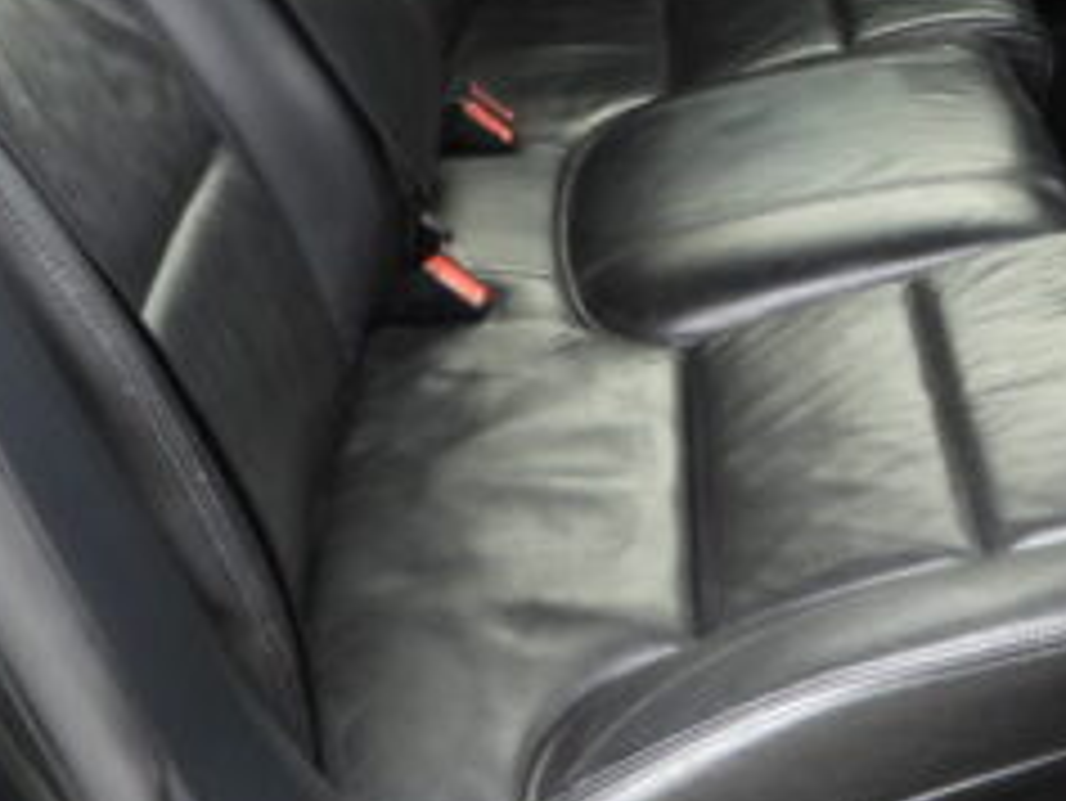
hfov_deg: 26.6
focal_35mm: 72
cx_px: 819
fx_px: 2218
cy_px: -18
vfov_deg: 19.8
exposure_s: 1/80
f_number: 2.8
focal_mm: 4.3
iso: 100
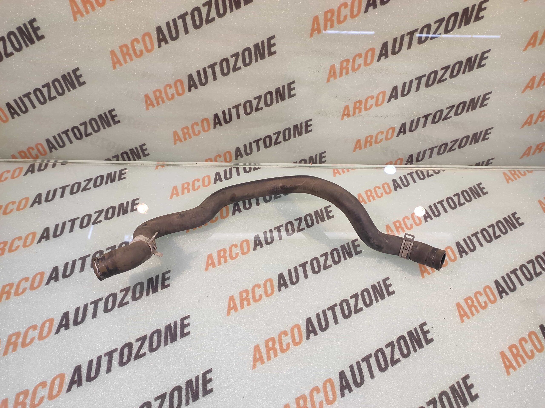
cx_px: 272
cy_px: 204
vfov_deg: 74.7
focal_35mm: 17
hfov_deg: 91.1
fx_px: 267
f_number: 1.79
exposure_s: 1/33
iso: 184
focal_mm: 4.74
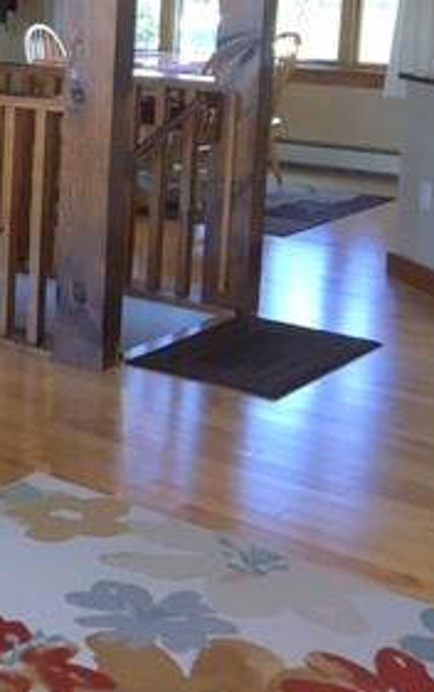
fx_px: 1323
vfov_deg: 28.7
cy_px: 138
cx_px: -281
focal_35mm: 70
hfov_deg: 16.4
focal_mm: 4.15
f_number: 2.2
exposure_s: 1/40
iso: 25
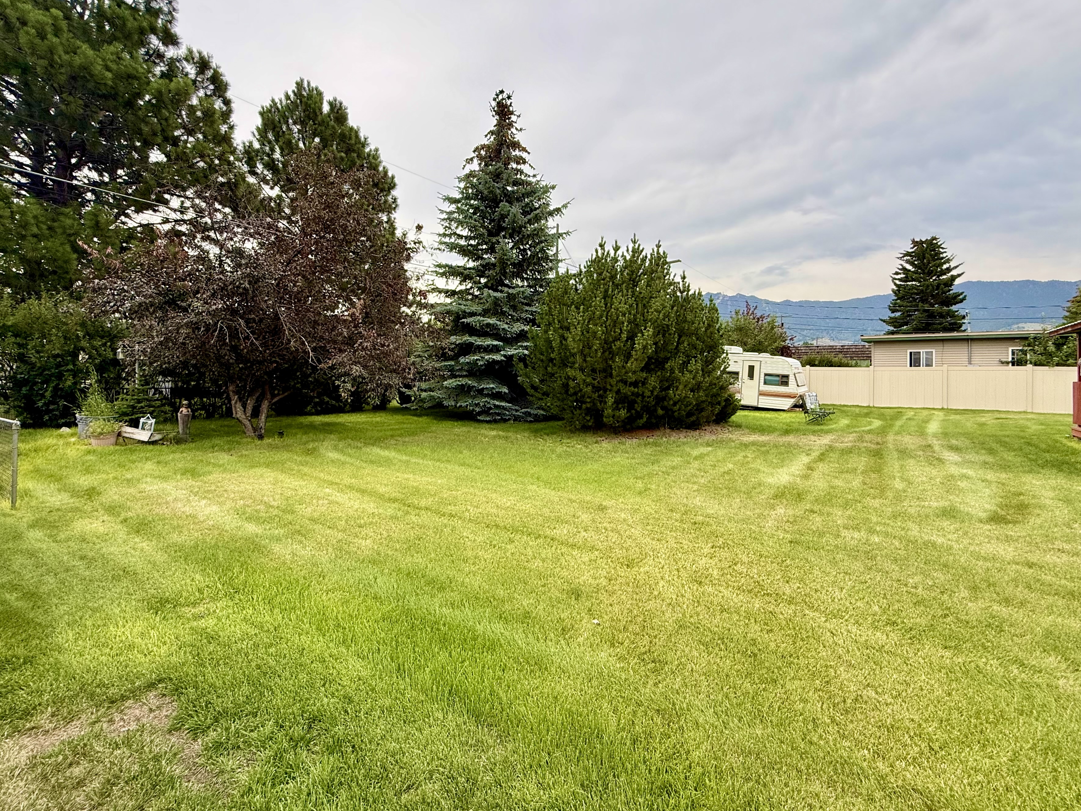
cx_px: 529
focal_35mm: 16
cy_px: 368
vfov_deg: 77.9
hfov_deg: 94.5
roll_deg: -0.9
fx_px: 500
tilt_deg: +3.0
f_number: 2.2
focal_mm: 2.22
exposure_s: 1/307
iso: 50
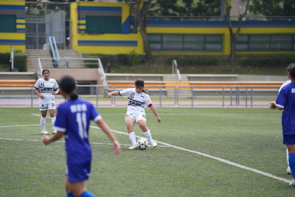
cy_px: 98
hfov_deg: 10.6
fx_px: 1590
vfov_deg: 7.1
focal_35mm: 194
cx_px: 148
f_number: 2.8
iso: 125
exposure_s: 1/1250
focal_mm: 194
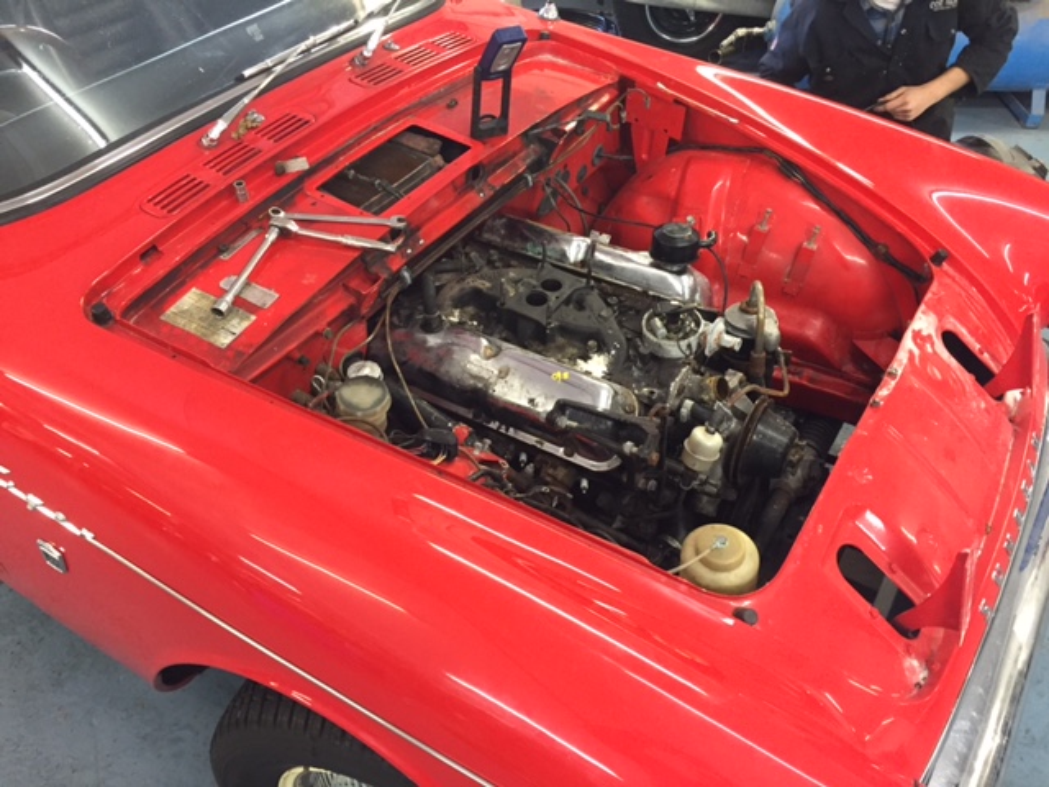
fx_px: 879
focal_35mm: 29
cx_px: 524
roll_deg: +0.0
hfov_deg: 61.7
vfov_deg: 48.2
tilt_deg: -43.6
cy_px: 394
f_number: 2.2
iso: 200
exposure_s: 1/33
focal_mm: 4.15
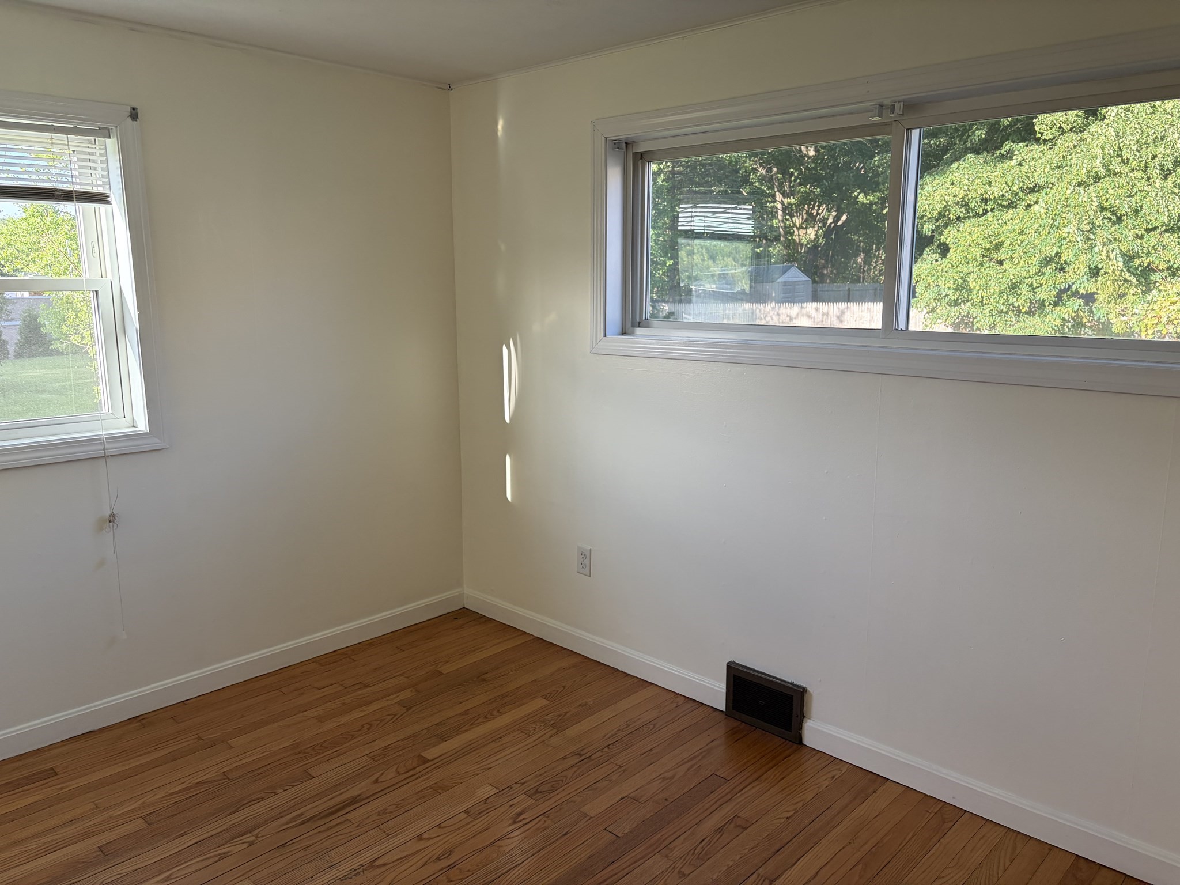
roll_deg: +0.9
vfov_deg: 53.1
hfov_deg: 67.3
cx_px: 590
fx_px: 886
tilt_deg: -9.3
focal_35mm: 26
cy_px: 442
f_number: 1.6
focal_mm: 5.96
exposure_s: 1/222
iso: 125
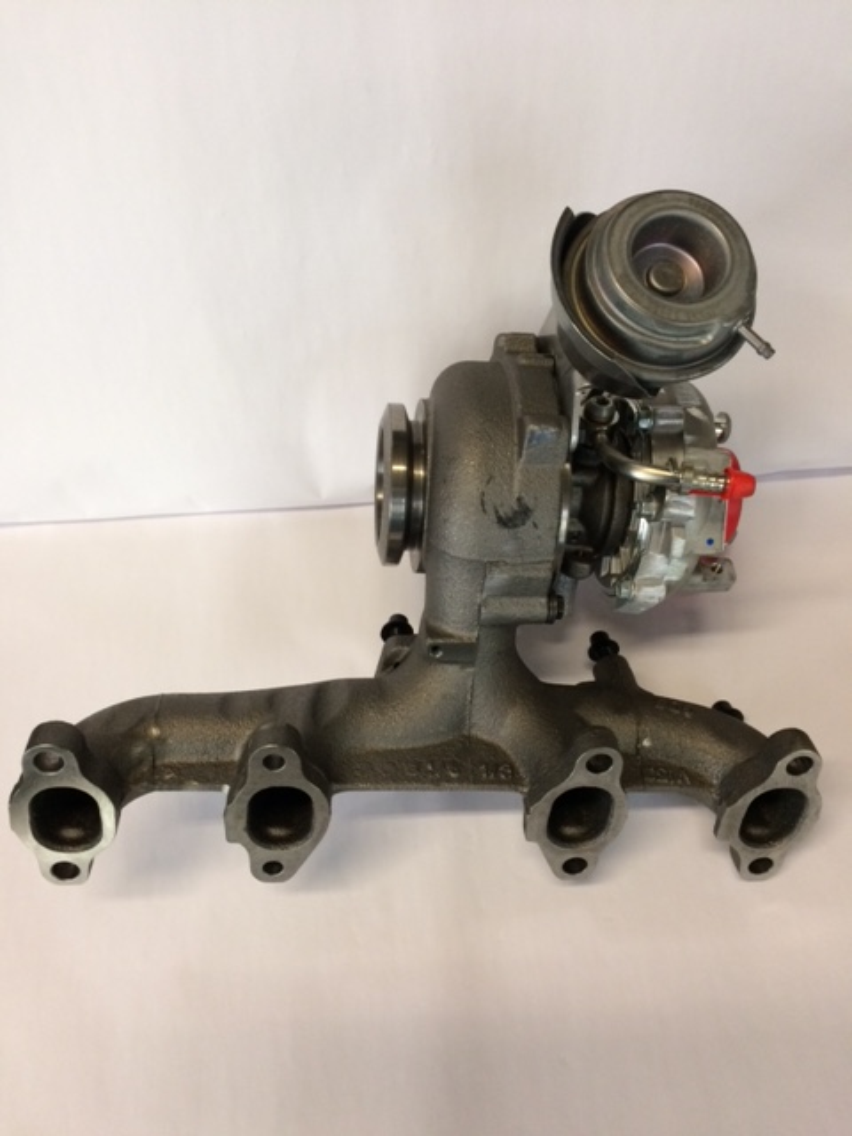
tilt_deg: -57.6
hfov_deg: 48.2
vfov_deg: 61.7
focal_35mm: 29
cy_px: 568
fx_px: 952
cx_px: 426
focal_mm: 4.15
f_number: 2.2
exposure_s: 1/33
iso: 80
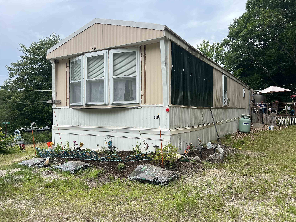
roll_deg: -0.1
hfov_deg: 67.3
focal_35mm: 26
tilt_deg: -0.1
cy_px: 111
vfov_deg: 53.1
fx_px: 222
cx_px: 148
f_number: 1.5
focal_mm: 5.7
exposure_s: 1/3257
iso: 50
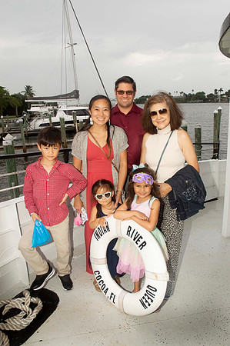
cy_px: 173
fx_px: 259
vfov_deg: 67.4
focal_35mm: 27
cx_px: 115
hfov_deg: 47.8
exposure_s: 1/200
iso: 100
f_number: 9
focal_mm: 18
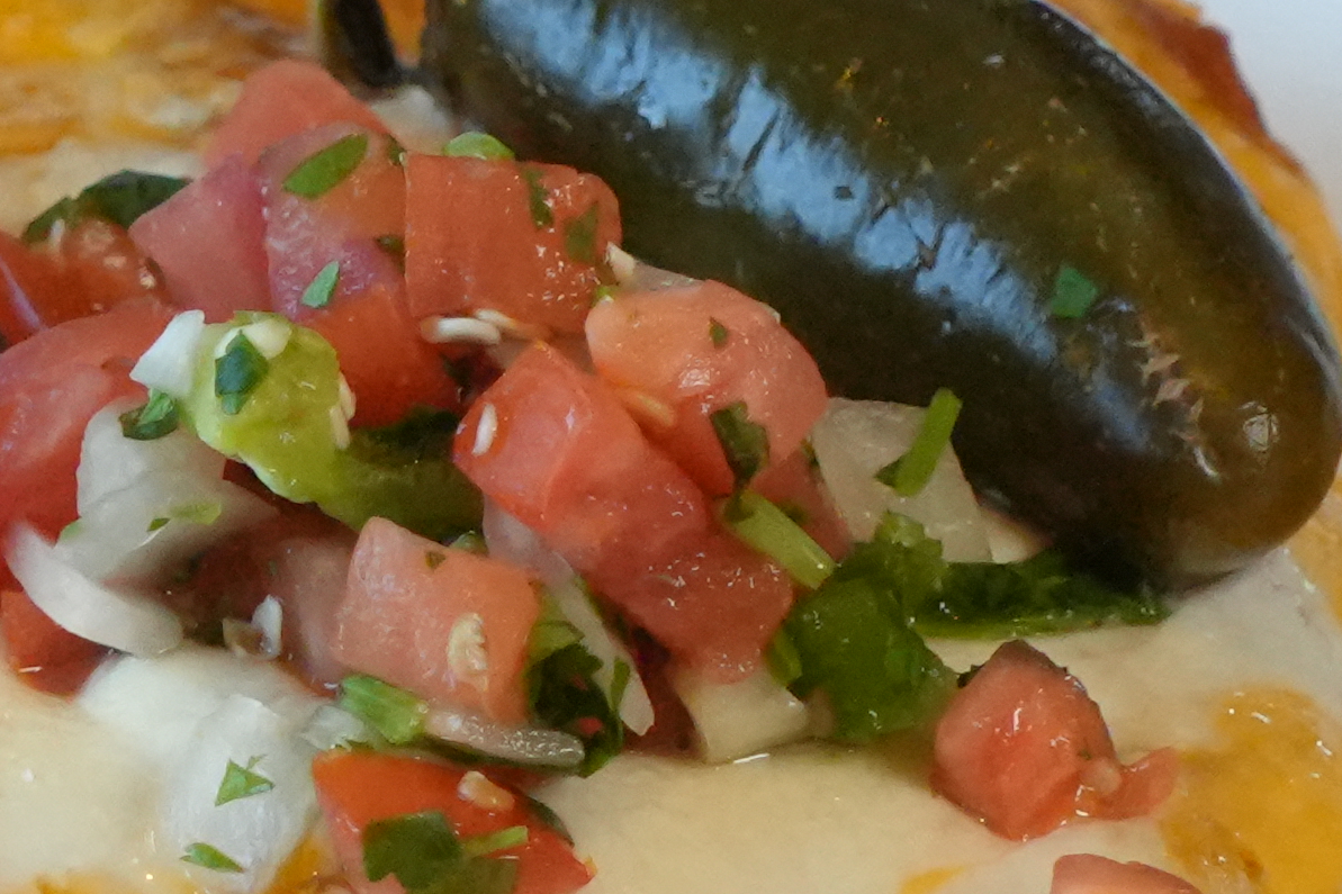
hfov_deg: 9.3
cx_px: -283
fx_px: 8125
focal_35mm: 218
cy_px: 851
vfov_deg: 6.3
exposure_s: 1/125
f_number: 4.5
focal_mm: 28
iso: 4000
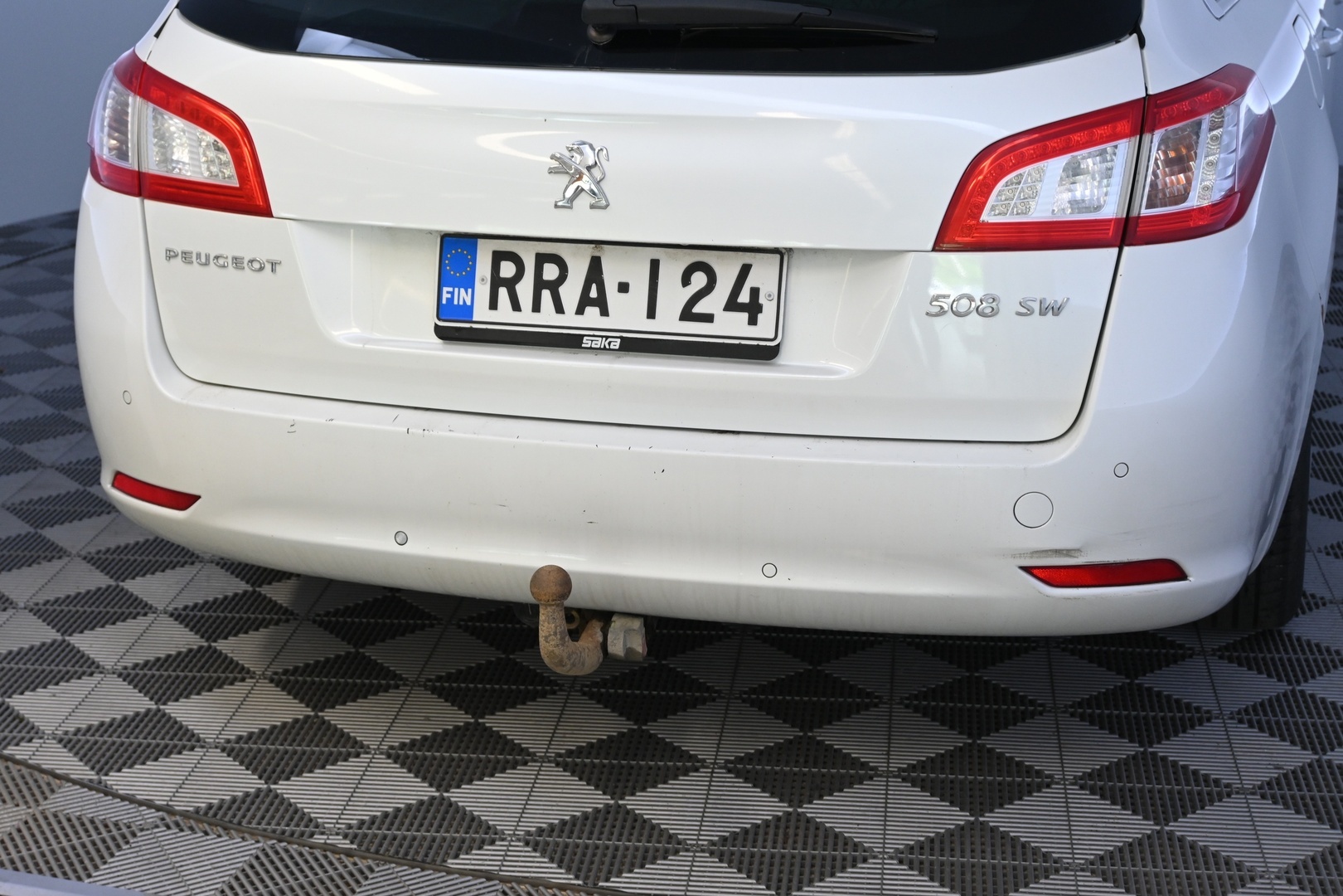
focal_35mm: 56
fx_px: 2070
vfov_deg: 24.4
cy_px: 448
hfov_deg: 35.9
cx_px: 672
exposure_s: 1/60
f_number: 5.3
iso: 720
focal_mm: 37
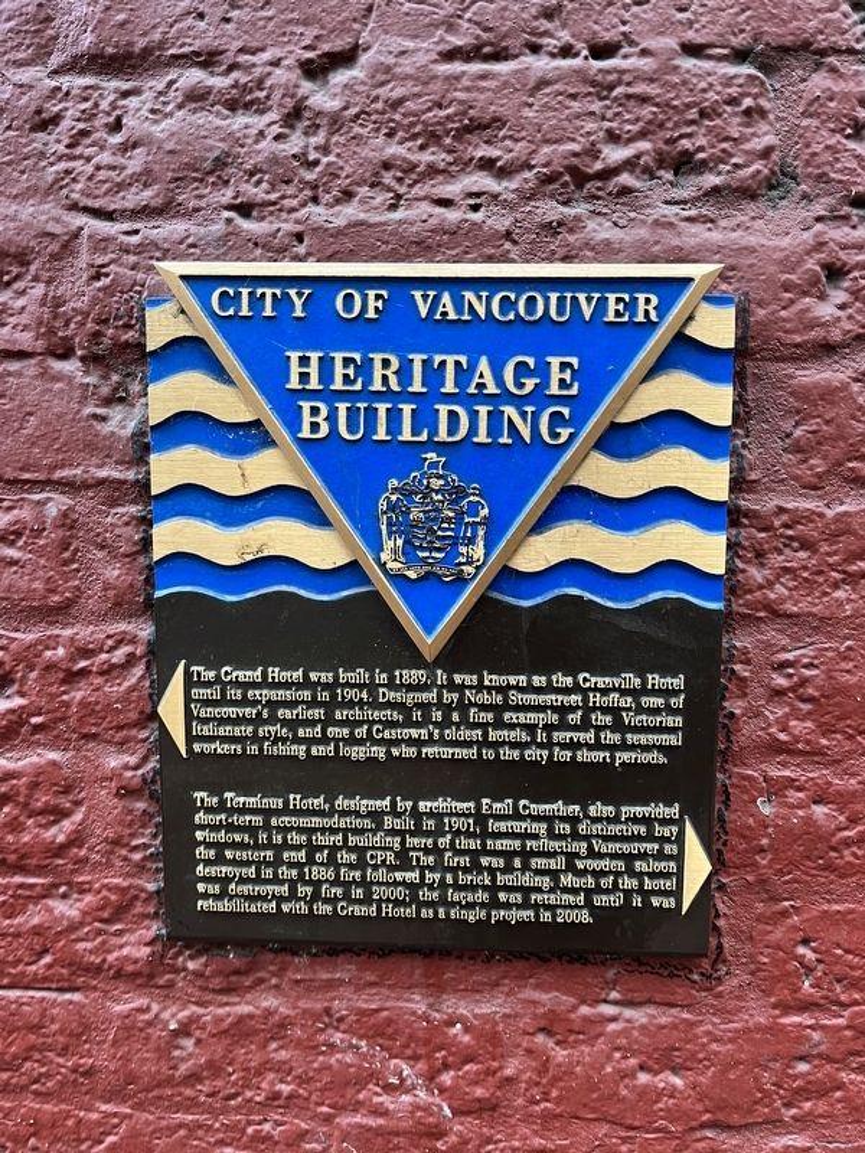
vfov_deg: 67.3
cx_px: 432
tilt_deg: -10.0
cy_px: 576
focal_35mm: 26
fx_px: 866
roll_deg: -4.5
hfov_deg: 53.1
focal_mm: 5.1
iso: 160
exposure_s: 1/60
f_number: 1.6
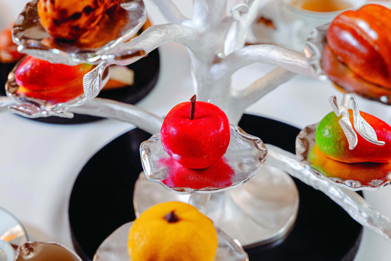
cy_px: 122
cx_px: 211
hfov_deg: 21.9
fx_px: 1010
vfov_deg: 14.7
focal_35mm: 93
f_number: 5
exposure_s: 1/30
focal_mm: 57
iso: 640
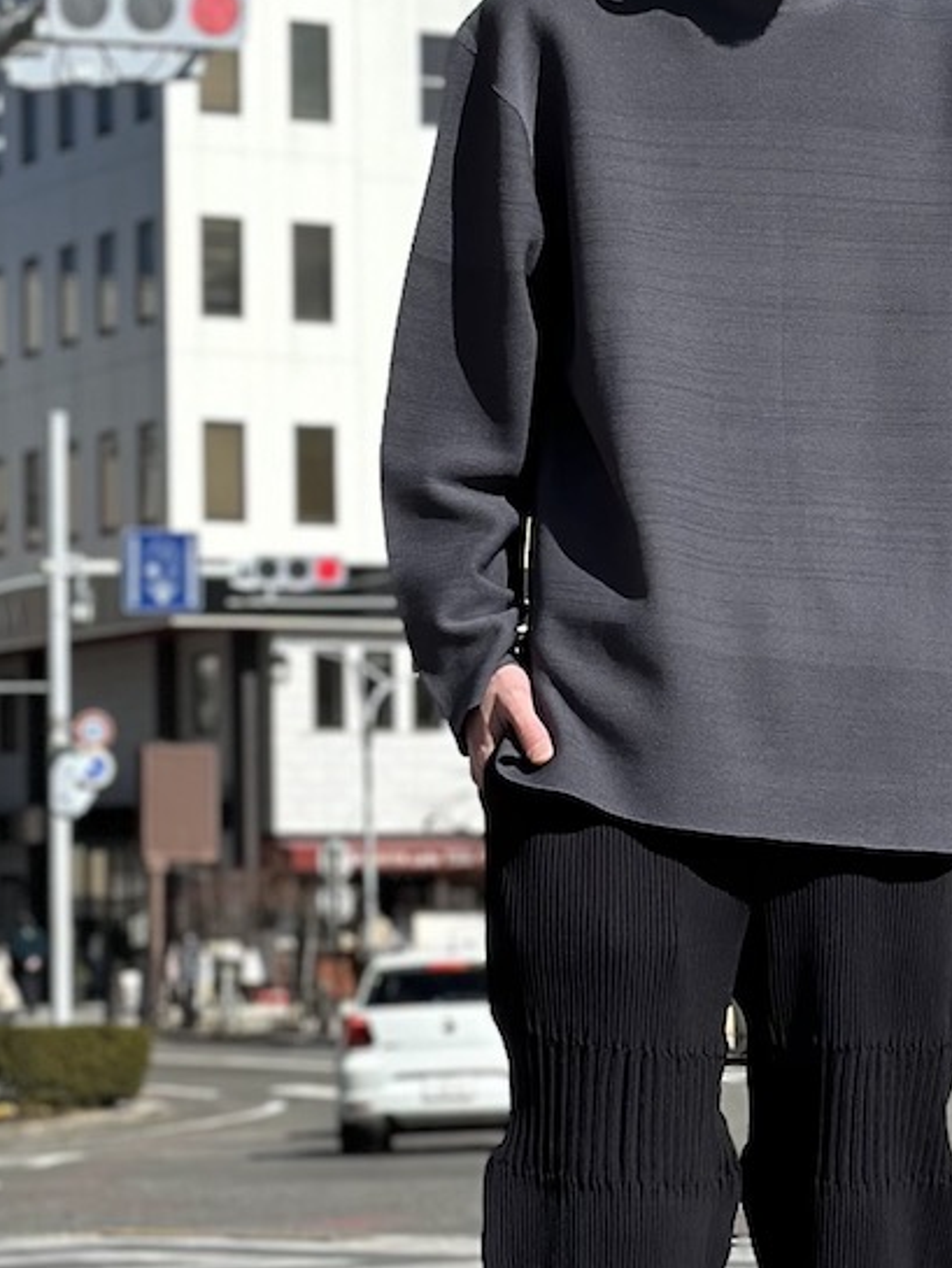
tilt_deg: +4.7
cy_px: 505
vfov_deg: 14.0
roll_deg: +1.3
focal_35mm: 141
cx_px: 605
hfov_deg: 10.5
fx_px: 5168
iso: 100
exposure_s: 1/7092
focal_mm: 6.86
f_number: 1.78
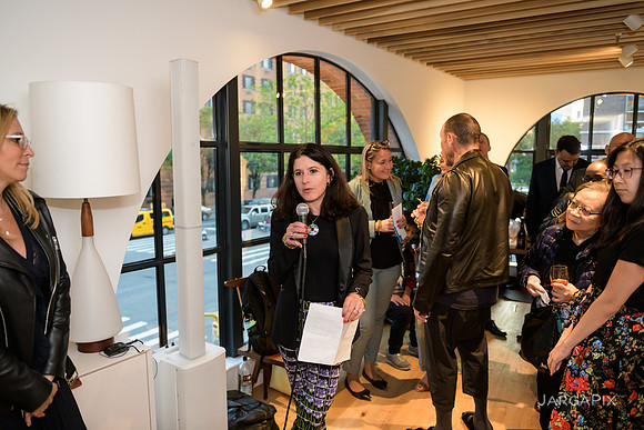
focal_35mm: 27
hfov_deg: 67.4
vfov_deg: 48.0
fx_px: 483
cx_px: 322
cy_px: 215
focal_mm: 27
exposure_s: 1/125
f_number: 3.2
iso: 800
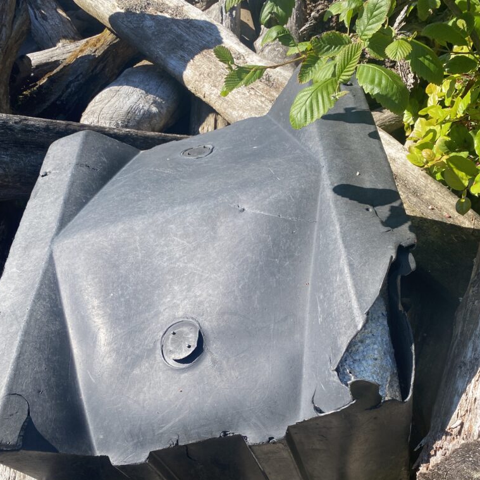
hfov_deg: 52.5
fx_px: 486
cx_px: 238
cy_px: 304
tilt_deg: -52.0
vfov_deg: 51.9
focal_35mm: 31
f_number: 1.8
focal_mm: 4.25
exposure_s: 1/1103
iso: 32
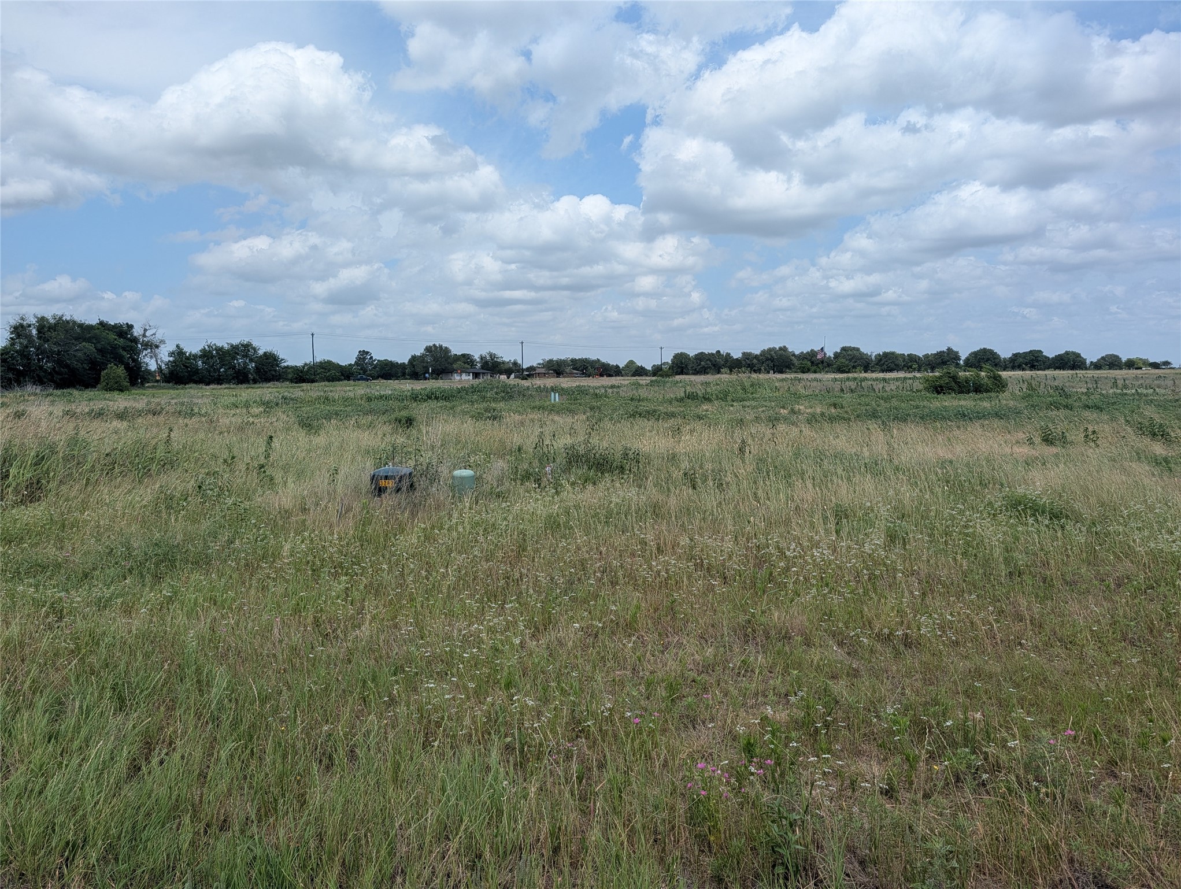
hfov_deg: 71.5
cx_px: 590
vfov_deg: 56.9
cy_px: 444
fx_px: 820
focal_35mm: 24
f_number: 1.68
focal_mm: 6.9
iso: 23
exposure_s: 1/1548
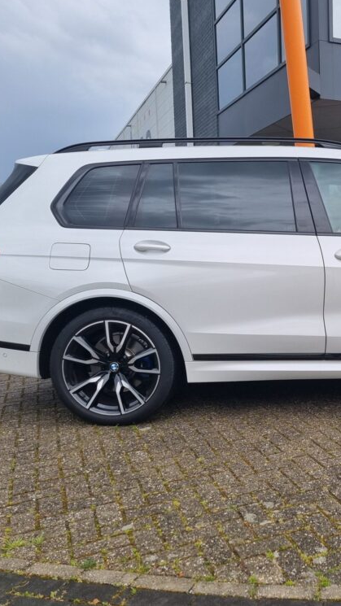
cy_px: 302
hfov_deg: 29.3
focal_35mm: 38
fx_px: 611
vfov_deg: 52.8
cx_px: 334
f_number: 1.8
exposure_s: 1/868
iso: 50
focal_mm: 5.4
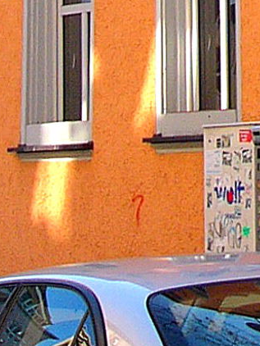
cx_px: 514
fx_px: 2621
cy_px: -522
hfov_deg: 5.6
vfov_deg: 7.1
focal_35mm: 262
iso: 50
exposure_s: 1/160
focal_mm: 8
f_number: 4
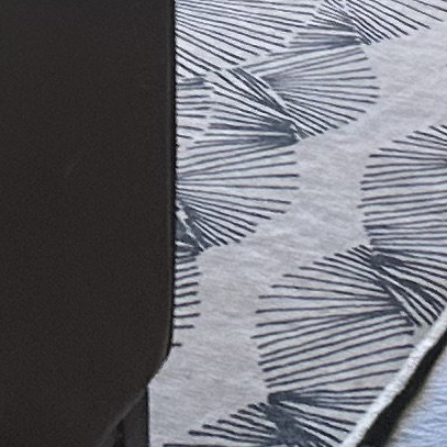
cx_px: -93
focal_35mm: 210
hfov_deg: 8.2
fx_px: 3068
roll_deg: -0.2
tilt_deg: -11.0
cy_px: -807
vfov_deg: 7.5
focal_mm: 6.86
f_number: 1.78
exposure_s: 1/120
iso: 160
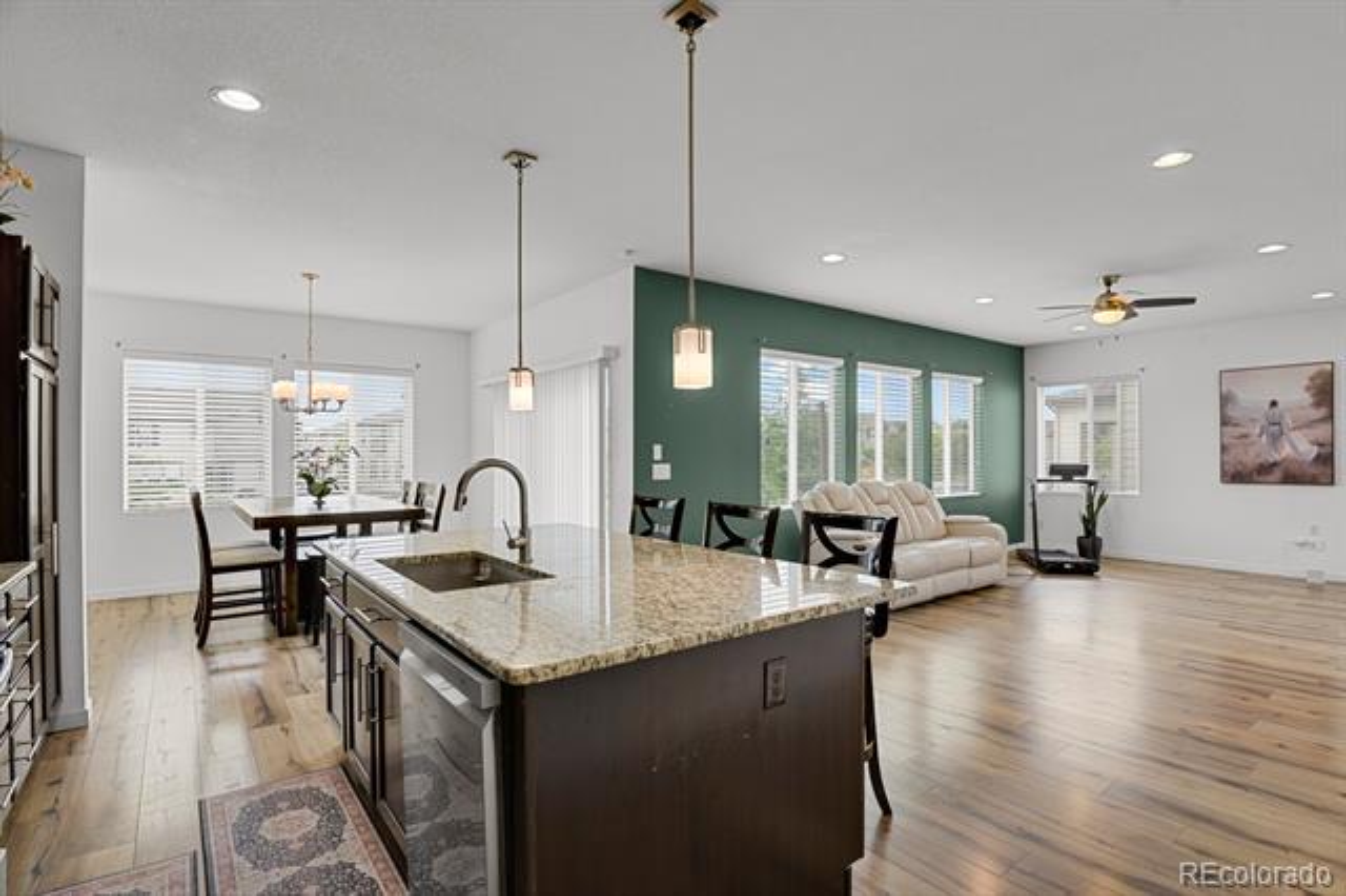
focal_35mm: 17
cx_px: 673
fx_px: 635
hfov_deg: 93.3
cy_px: 448
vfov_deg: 70.4
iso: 250
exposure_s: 1/2
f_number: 8
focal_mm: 17
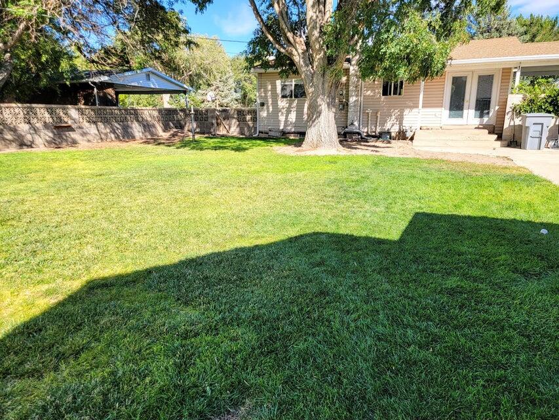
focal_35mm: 24
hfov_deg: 71.6
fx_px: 388
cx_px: 280
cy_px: 210
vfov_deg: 56.8
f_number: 1.8
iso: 16
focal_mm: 6.7
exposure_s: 1/474
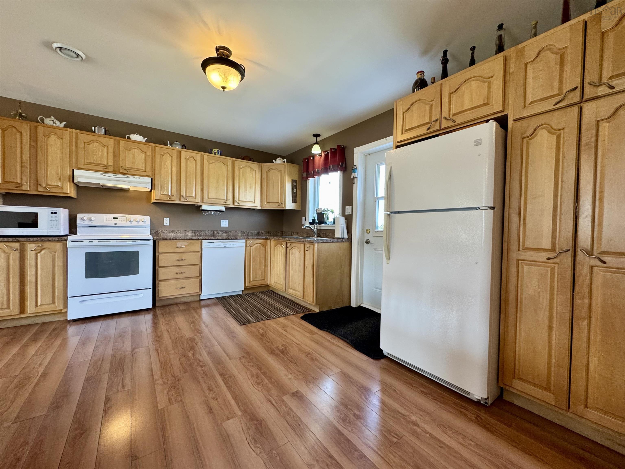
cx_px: 312
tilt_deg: -1.3
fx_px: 253
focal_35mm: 14
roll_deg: -0.8
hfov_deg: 102.1
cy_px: 234
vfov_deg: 85.7
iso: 200
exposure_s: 1/120
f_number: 2.2
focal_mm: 2.22
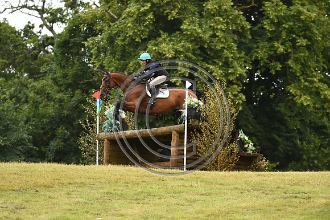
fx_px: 3664
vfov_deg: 3.4
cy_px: 110
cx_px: 165
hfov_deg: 5.2
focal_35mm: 400
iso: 1400
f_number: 5.6
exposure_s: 1/1250
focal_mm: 400
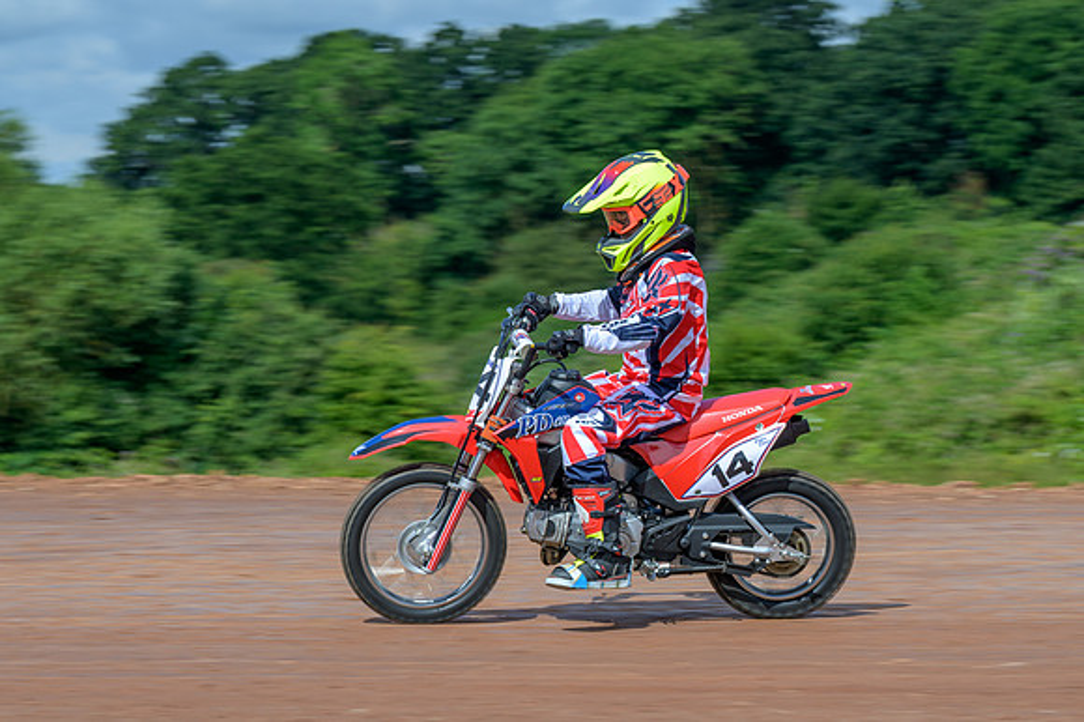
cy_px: 361
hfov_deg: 13.6
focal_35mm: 151
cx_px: 542
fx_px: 4544
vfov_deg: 9.1
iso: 72
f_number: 8
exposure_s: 1/200
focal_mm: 101
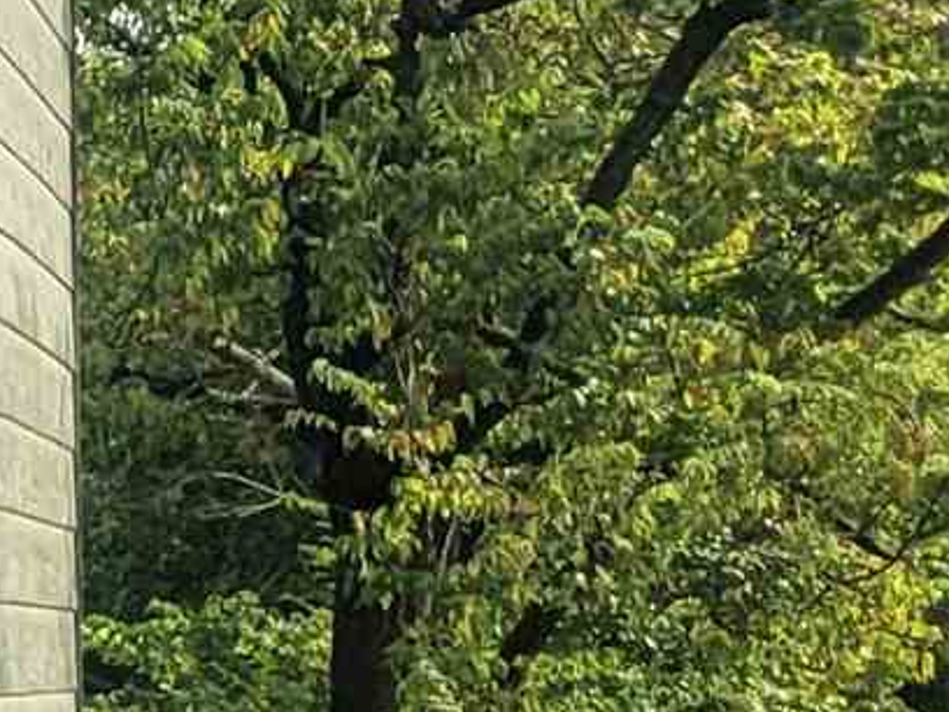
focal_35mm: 196
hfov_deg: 7.9
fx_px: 5373
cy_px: 461
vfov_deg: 7.6
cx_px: -2363
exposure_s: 1/1111
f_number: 1.8
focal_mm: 5.4
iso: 40
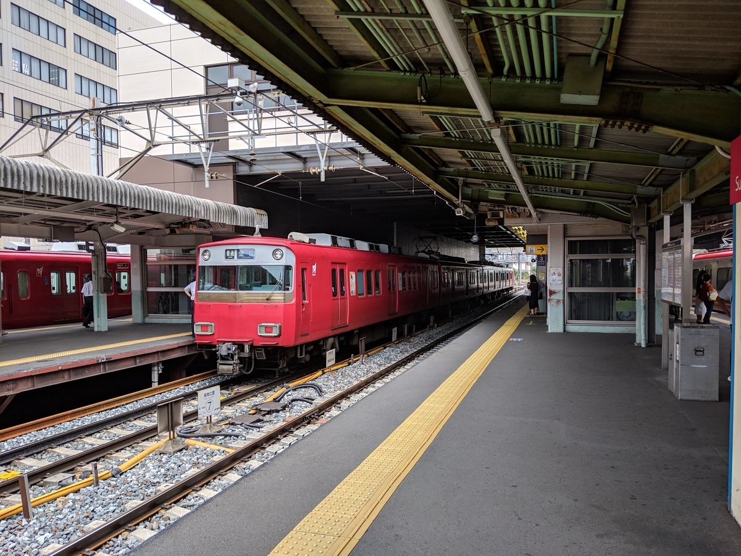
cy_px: 278
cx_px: 370
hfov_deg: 65.3
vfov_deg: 51.4
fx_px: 578
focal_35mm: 27
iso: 53
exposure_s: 1/1067
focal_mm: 4.44
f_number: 1.8
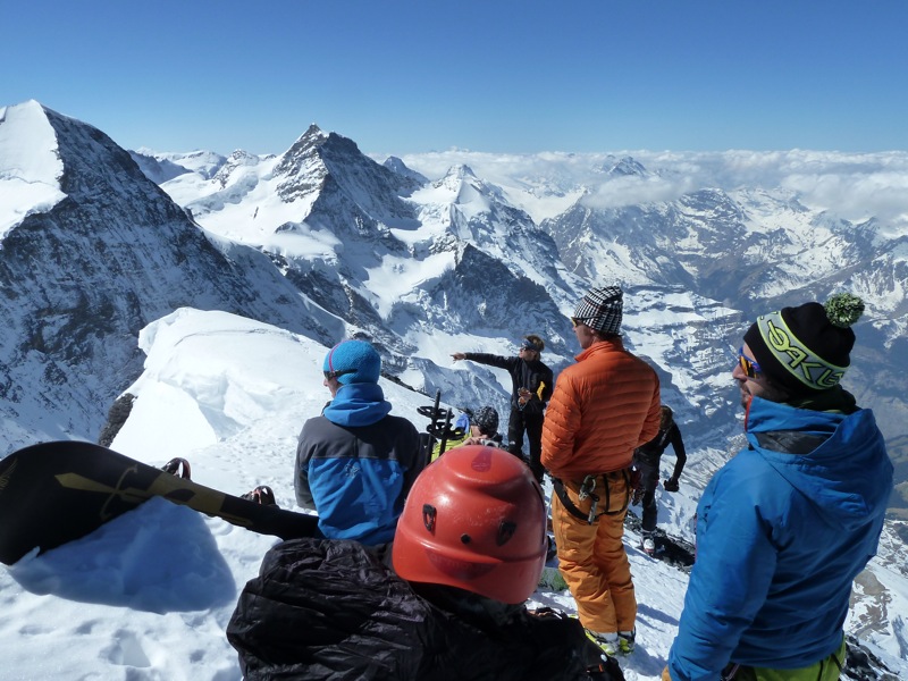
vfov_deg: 54.9
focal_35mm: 25
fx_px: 656
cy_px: 340
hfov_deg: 69.4
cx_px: 454
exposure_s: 1/640
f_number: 5.6
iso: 125
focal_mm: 4.1
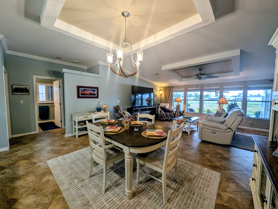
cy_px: 104
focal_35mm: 12
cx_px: 139
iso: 52
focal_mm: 2.23
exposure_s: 1/60
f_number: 1.95
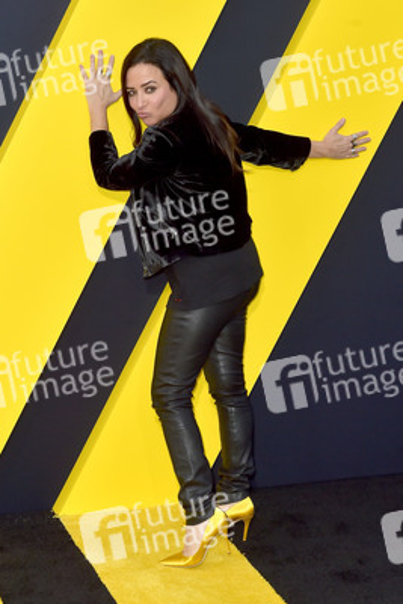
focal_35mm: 70
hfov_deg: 19.5
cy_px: 302
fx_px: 1174
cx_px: 202
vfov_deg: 28.8
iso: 250
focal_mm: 70
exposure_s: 1/250
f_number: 6.3
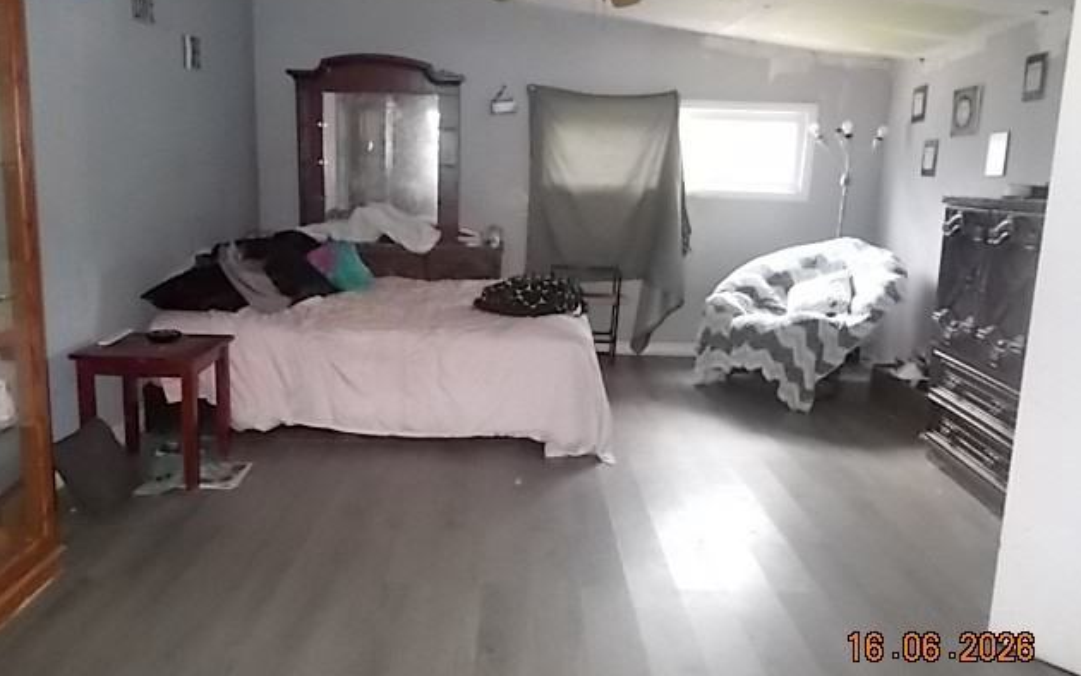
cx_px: 540
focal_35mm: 28
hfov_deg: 66.5
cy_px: 333
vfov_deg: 44.6
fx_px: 825
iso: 450
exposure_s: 1/25
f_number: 3.2
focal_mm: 4.6
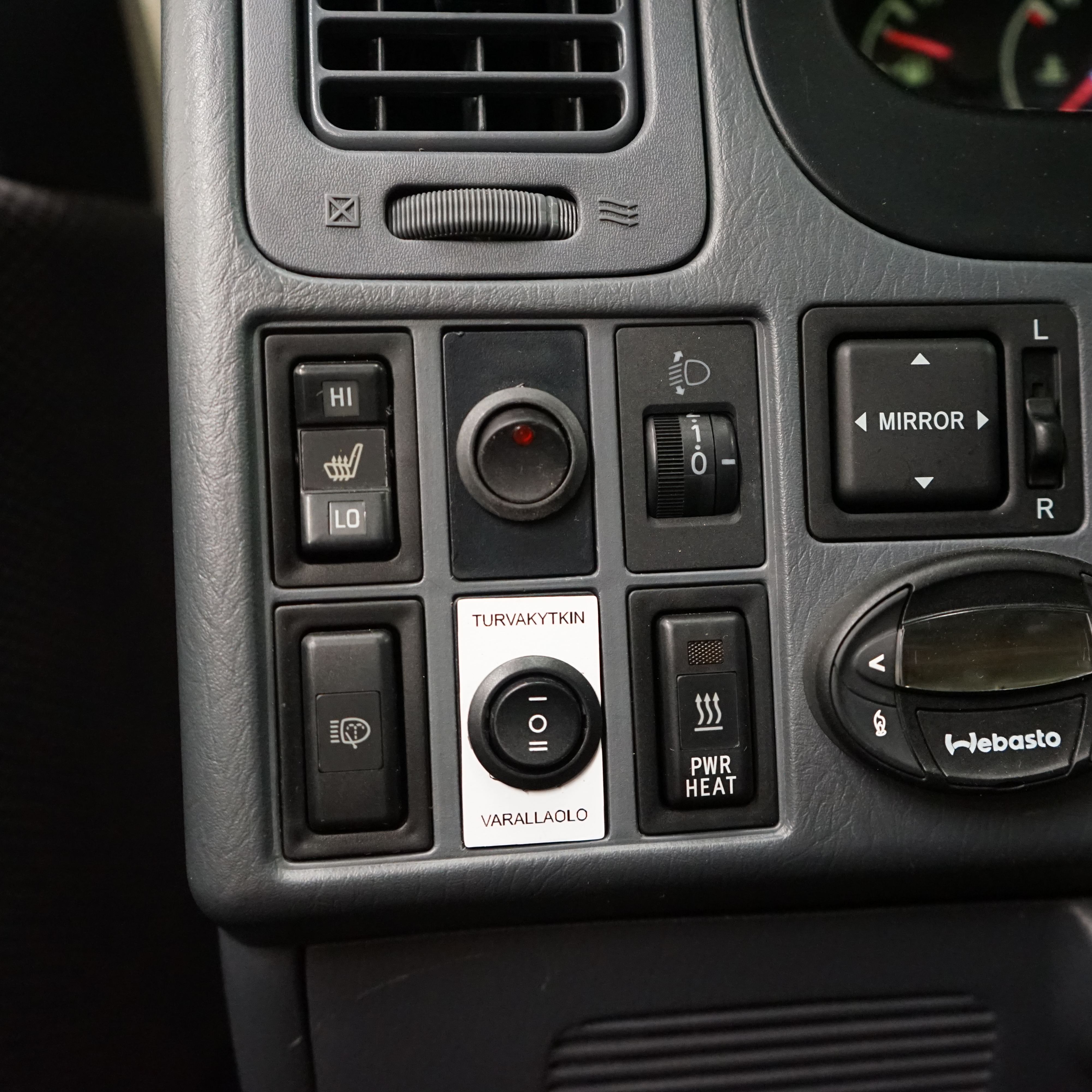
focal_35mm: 37
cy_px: 546
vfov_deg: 44.9
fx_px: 1321
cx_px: 662
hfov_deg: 44.7
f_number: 3.5
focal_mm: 29
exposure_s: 1/60
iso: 4000
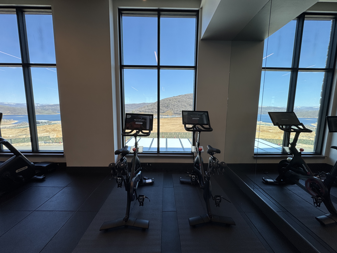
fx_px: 136
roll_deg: -0.6
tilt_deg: -6.9
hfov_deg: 102.1
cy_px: 126
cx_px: 168
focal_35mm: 14
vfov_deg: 85.7
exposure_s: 1/362
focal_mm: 2.22
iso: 40
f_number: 2.2
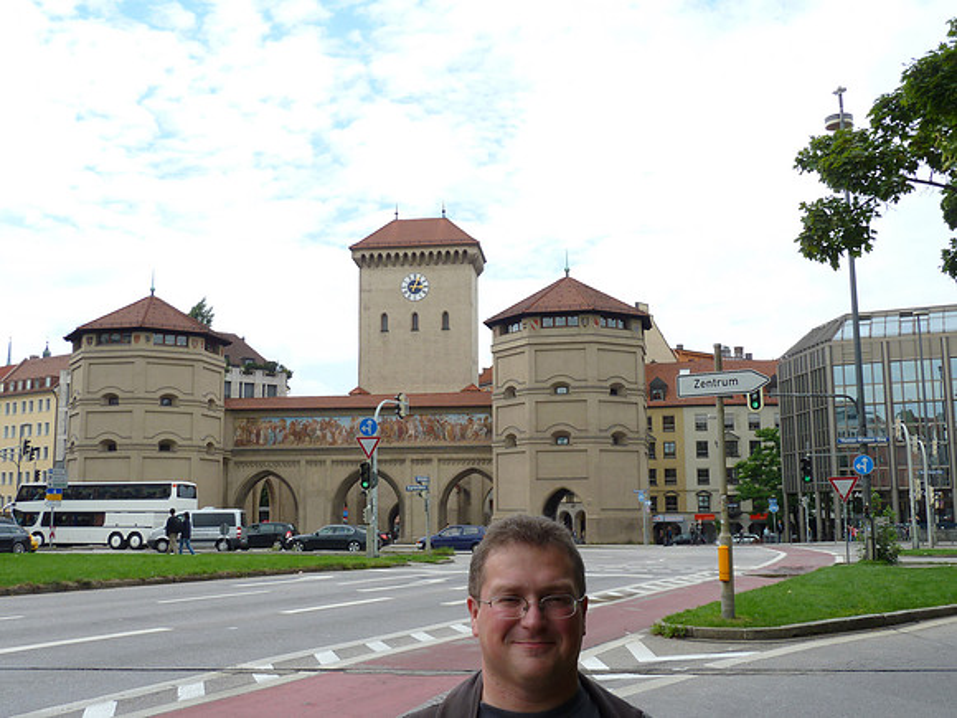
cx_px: 478
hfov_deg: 50.1
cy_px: 359
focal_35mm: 37
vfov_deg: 38.7
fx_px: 1023
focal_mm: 6.1
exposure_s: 1/320
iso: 80
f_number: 4
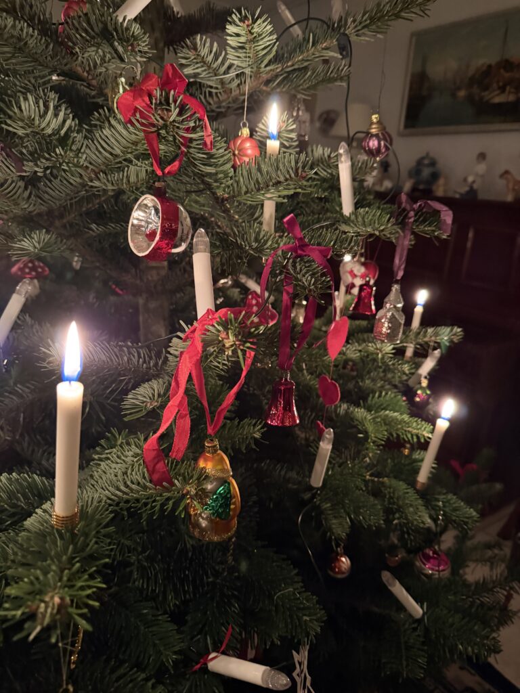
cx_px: 260
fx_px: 481
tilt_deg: -16.2
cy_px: 346
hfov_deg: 56.8
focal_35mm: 24
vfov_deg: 71.6
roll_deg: -5.5
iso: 1250
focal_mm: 6.76
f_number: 1.78
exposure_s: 1/30
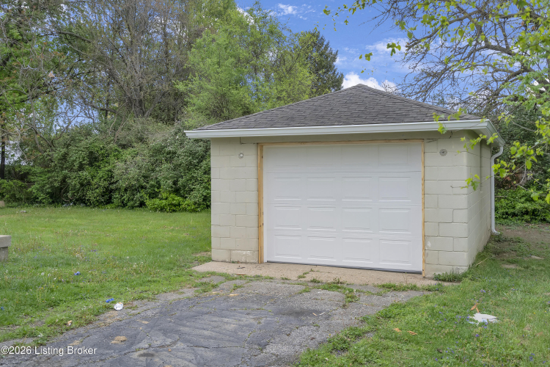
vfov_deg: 37.9
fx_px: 535
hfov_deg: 54.4
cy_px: 184
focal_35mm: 35
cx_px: 275
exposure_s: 1/320
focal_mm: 35
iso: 250
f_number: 4
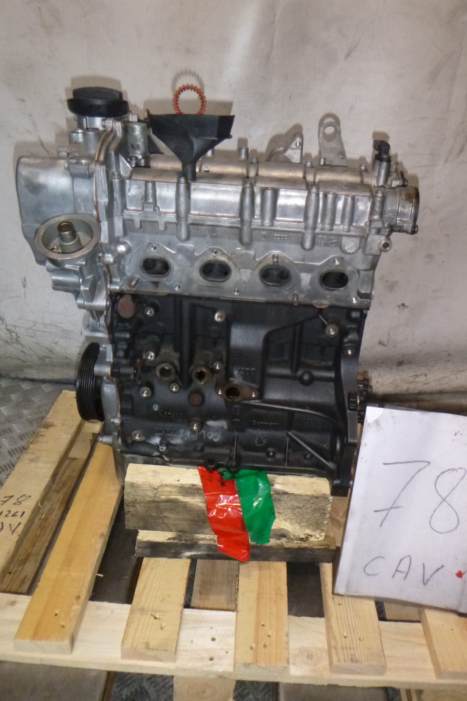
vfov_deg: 67.4
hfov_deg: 47.8
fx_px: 525
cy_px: 339
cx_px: 261
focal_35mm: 27
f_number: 3.9
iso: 400
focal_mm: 4.5
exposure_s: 1/125
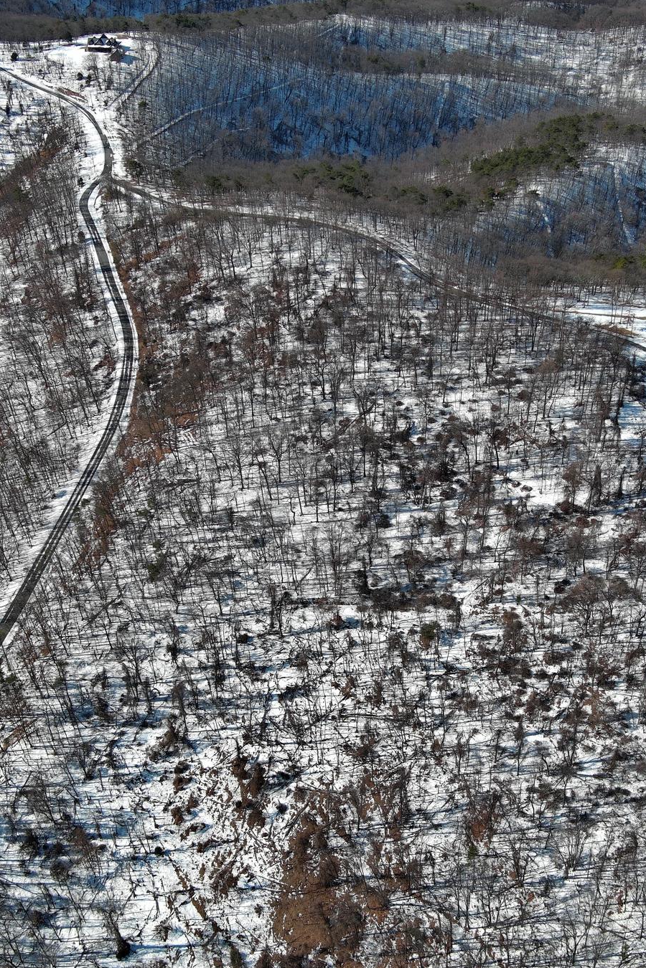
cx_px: 389
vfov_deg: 44.5
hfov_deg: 30.4
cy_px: 488
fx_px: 1184
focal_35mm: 44
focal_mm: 10.57
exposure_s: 1/1377
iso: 100
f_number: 2.8
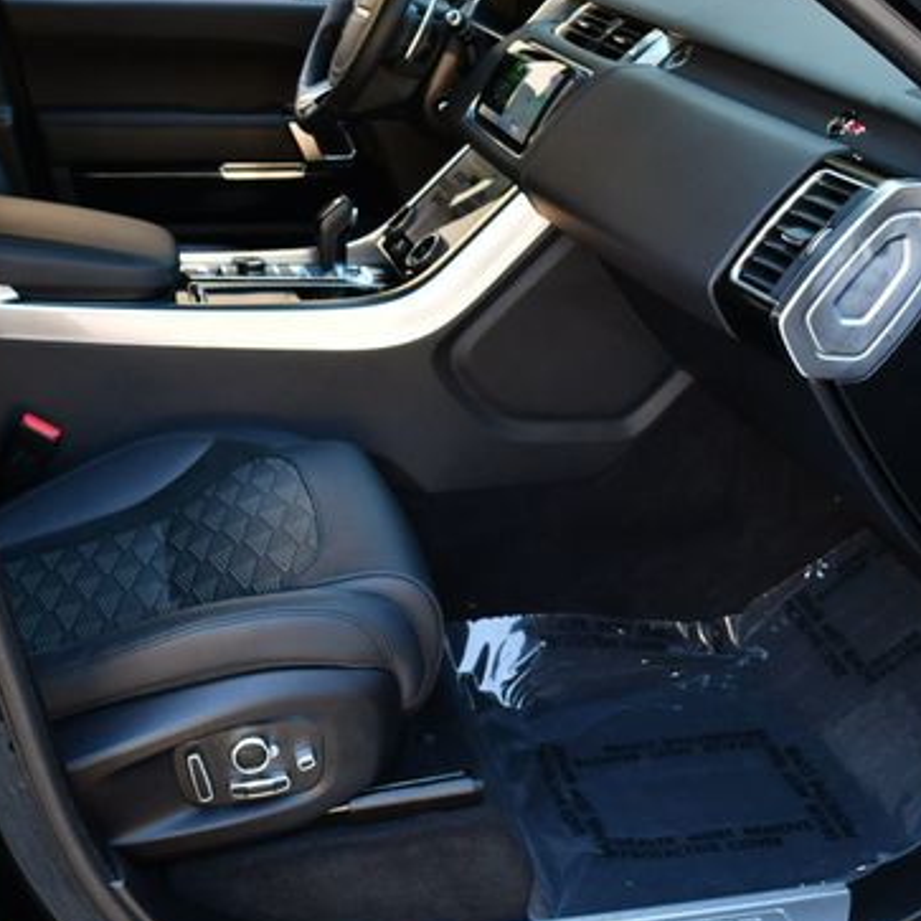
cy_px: 406
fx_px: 1625
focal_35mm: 54
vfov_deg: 31.6
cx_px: 419
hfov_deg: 31.6
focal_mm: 18
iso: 500
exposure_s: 1/250
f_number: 3.5
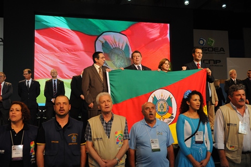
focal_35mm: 39
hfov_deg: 49.6
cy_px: 84
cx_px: 126
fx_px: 272
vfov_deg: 34.1
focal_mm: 26
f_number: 3.5
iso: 1250
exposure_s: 1/250
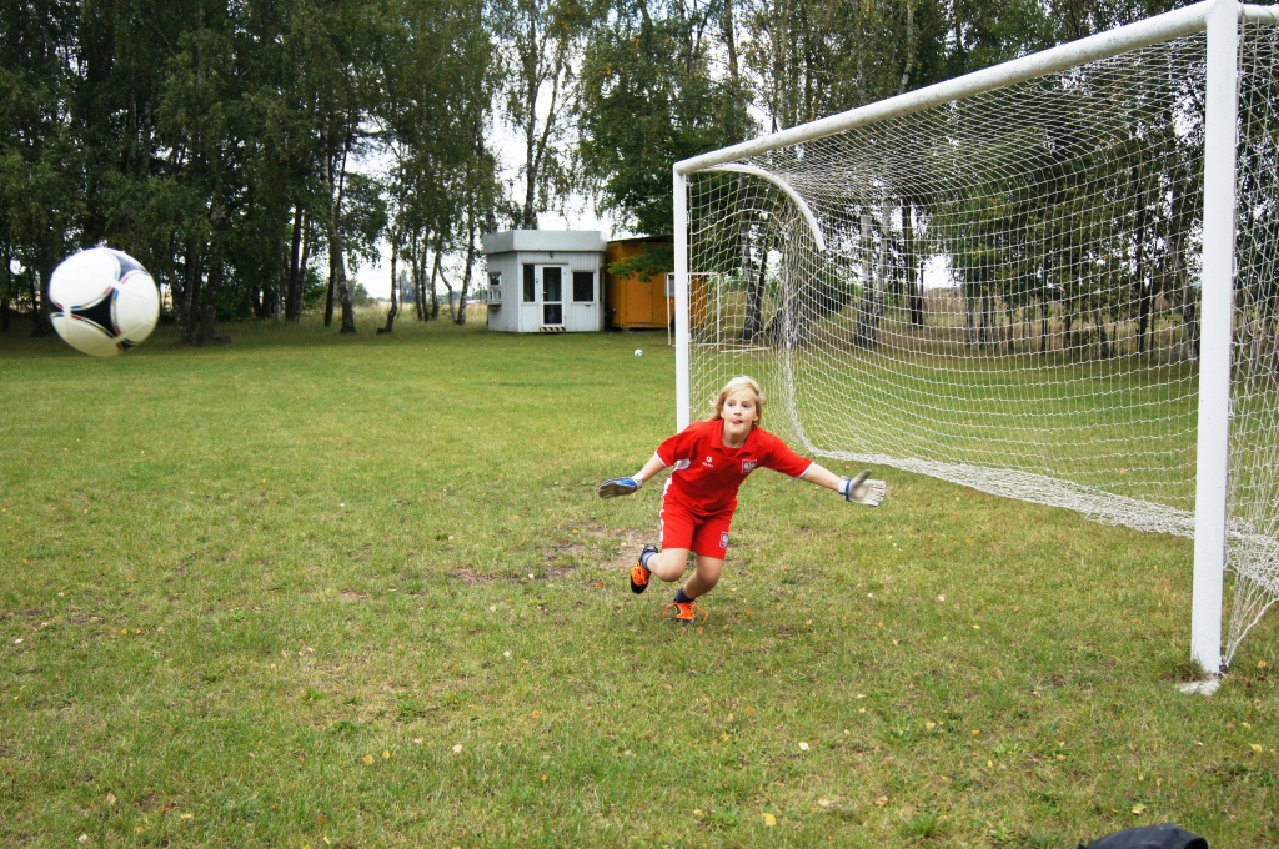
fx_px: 1384
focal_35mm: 39
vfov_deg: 34.1
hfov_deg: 49.6
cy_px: 424
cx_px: 640
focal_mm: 26
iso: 1000
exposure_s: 1/2000
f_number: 4.5
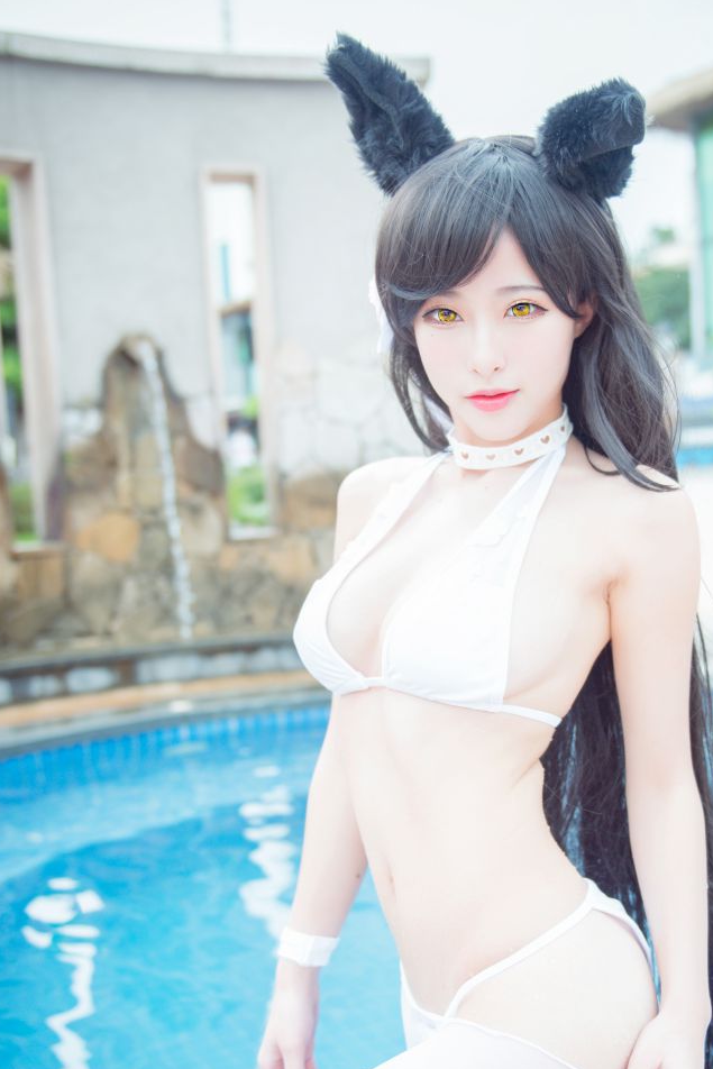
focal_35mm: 49
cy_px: 642
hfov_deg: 27.4
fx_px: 1455
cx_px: 456
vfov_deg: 40.2
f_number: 2.8
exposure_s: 1/500
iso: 200
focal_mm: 31
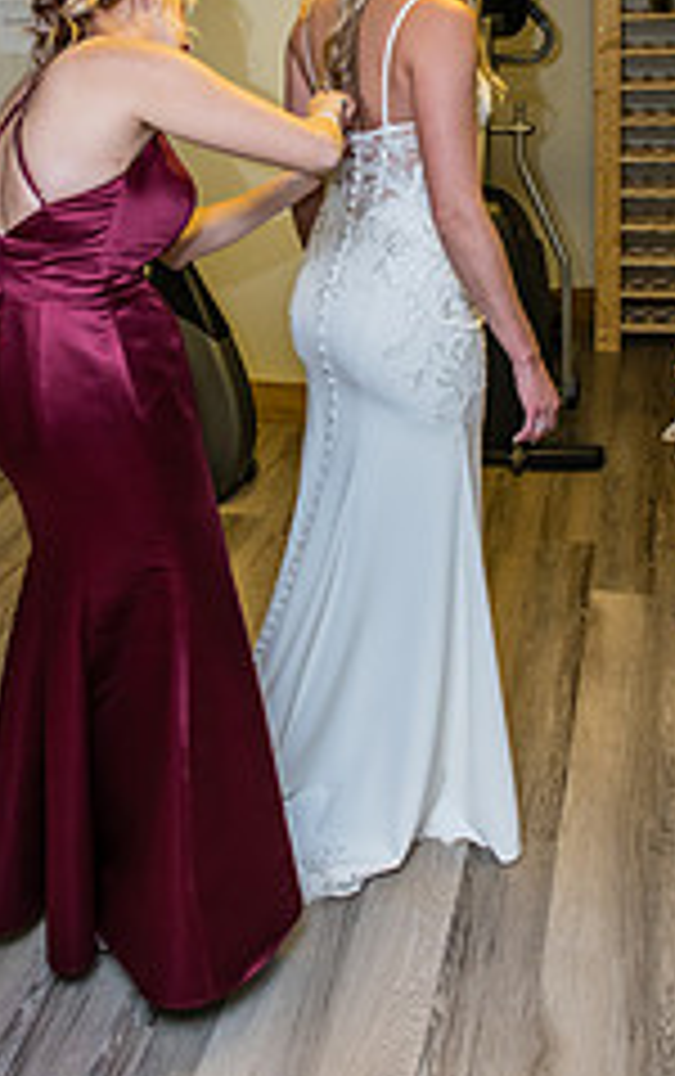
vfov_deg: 41.5
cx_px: 302
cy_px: 212
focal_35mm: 46
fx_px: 1350
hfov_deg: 28.1
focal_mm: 24
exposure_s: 1/100
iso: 400
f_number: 4.5
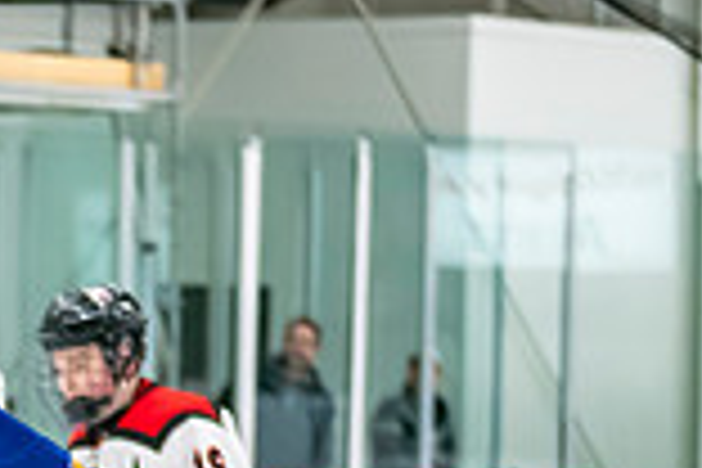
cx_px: -140
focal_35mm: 400
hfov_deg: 5.1
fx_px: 7799
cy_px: 709
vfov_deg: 3.4
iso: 3200
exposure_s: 1/640
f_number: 2.8
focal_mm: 85
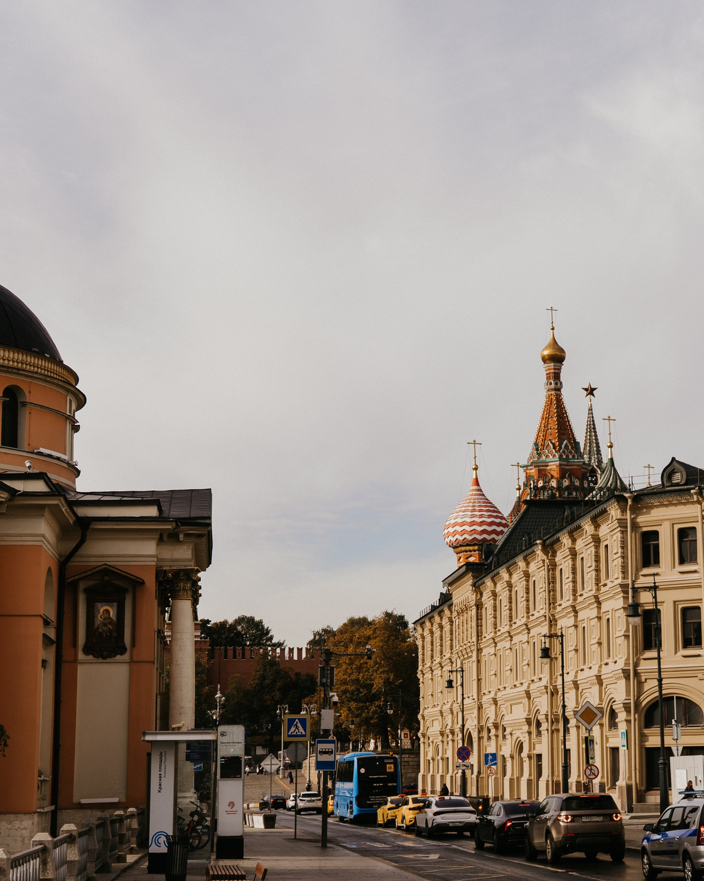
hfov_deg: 25.3
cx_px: 458
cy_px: 511
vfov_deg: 31.4
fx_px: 1563
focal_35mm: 60
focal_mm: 35
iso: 100
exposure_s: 1/500
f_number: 4
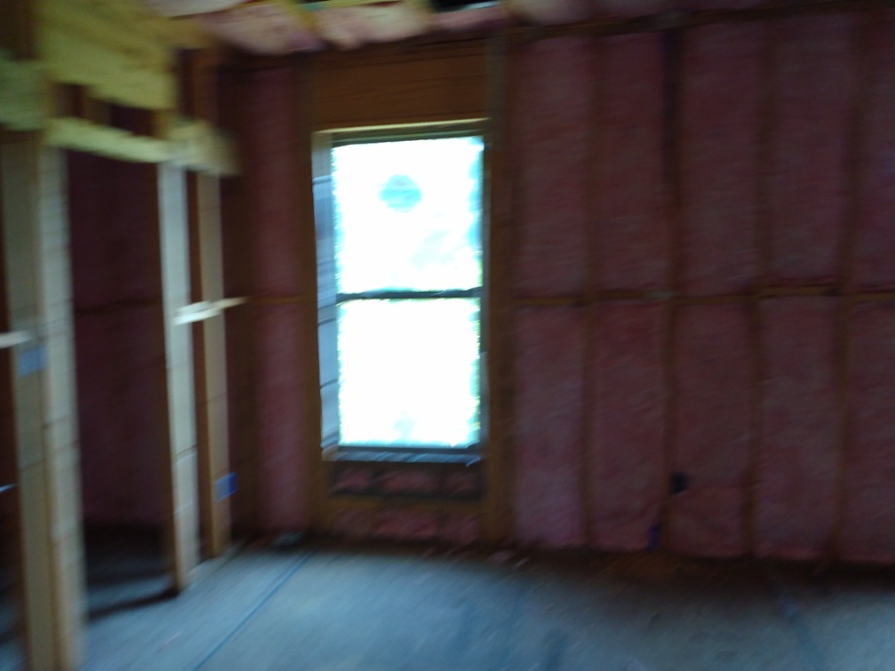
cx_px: 448
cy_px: 336
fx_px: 517
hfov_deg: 81.7
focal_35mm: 20
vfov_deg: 66.0
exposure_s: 1/30
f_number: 2
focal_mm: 3.54
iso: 194
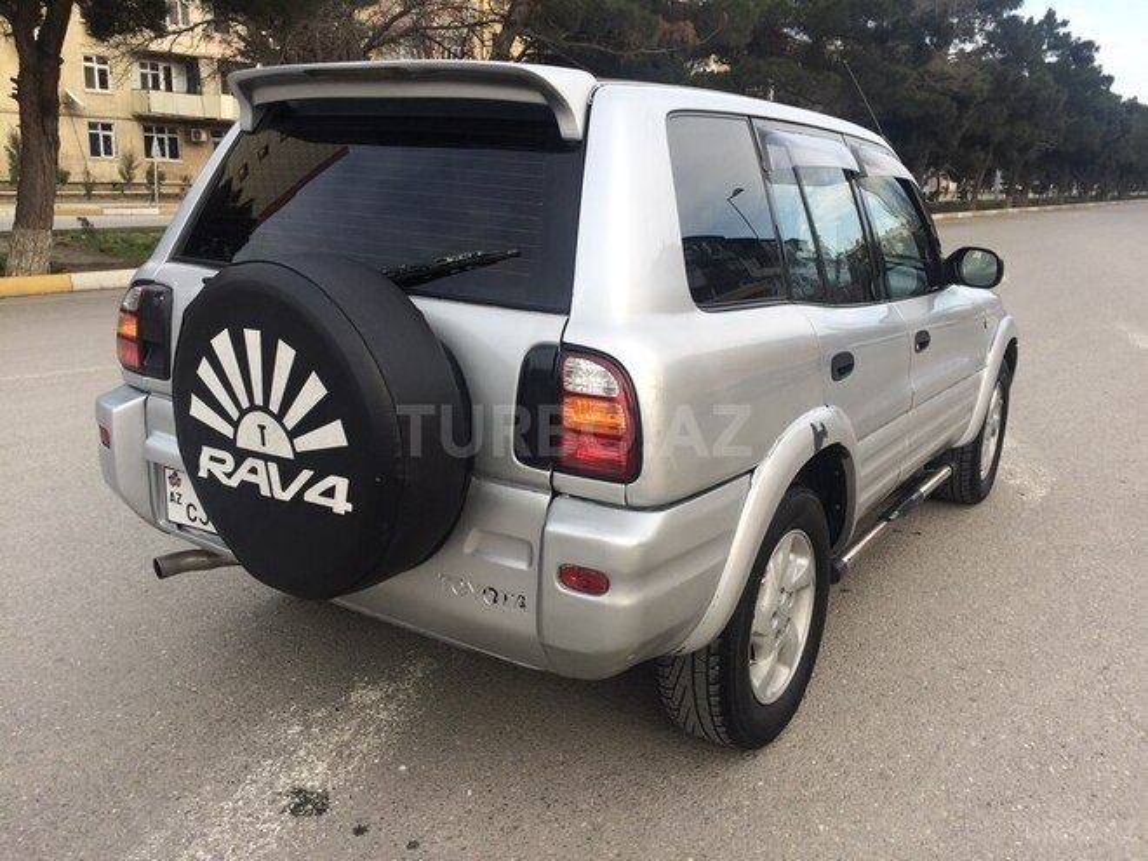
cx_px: 574
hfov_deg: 61.7
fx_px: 962
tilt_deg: -15.9
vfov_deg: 48.2
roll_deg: +0.3
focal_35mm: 29
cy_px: 430
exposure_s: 1/419
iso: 32
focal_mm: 4.15
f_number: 2.2
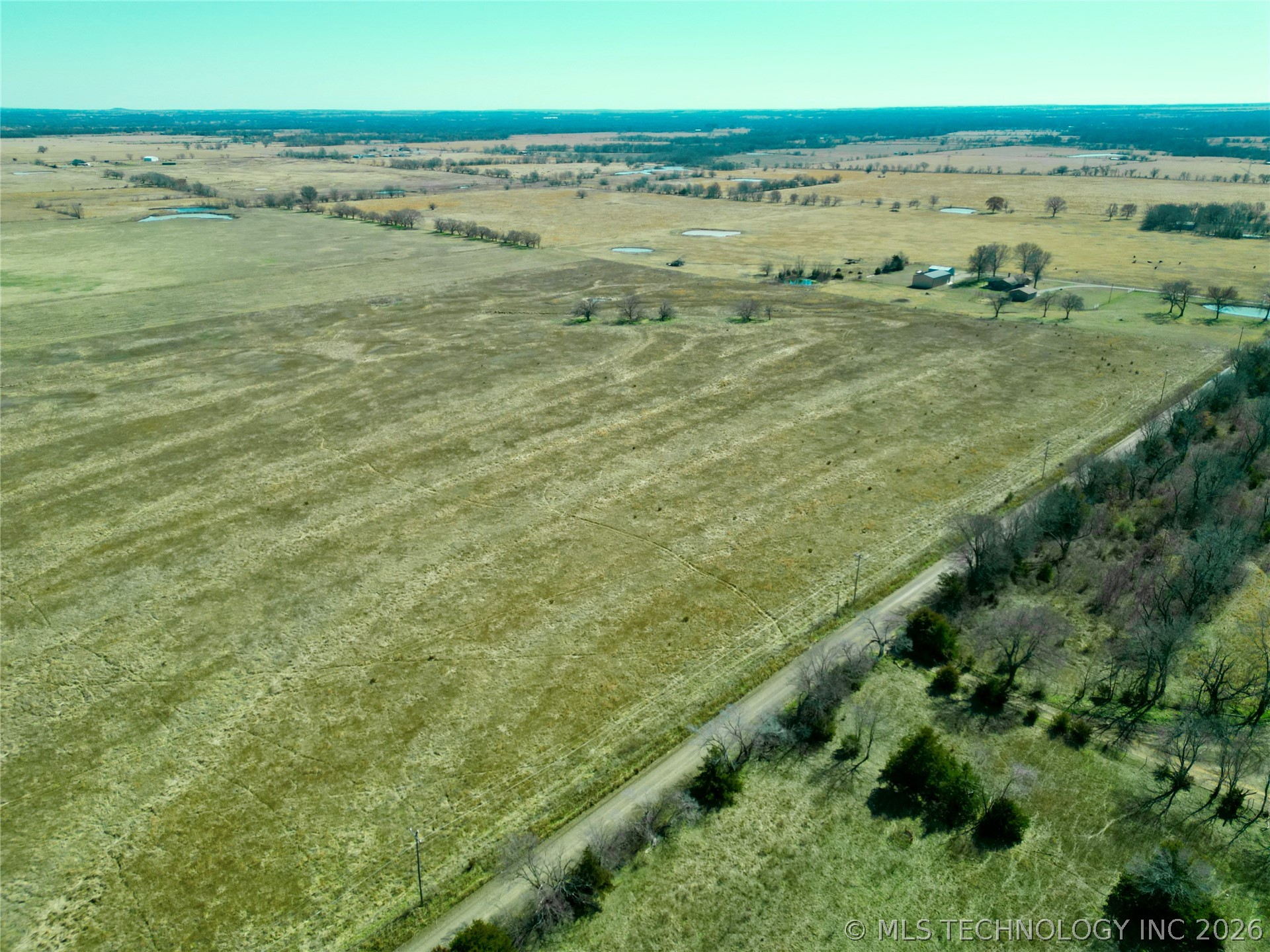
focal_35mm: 24
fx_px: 881
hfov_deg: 71.6
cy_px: 476
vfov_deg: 56.8
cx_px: 635
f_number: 1.7
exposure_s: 1/3000
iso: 200
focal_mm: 6.72
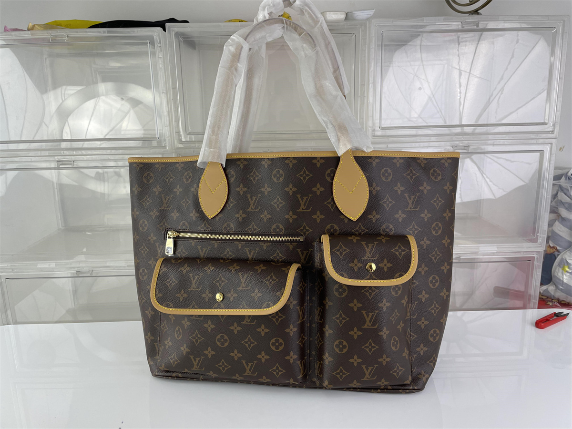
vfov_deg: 53.1
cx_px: 286
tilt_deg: -13.6
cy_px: 214
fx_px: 430
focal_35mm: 26
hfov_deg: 67.3
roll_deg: +1.7
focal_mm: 4.2
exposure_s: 1/219
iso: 32
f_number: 1.6
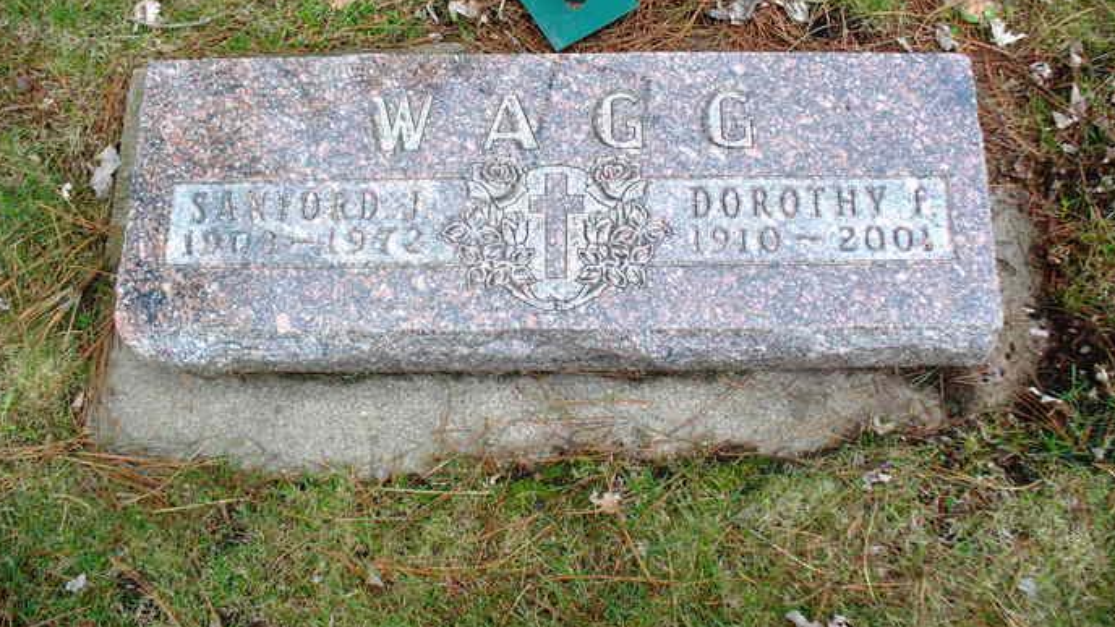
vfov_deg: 28.9
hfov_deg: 49.4
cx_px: 559
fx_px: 1212
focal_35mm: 41
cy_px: 229
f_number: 2.8
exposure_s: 1/400
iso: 80
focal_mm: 6.1
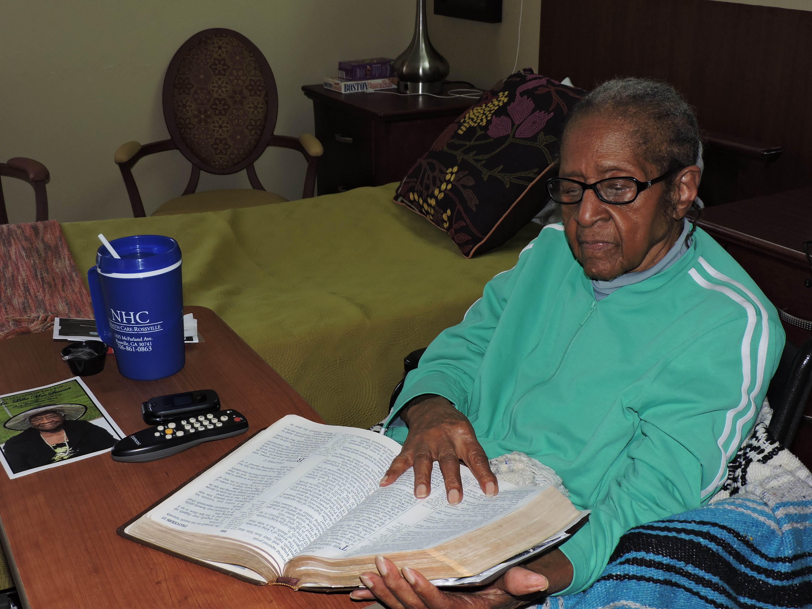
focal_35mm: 43
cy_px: 304
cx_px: 406
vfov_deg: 33.6
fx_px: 1009
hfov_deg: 43.9
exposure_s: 1/30
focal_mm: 7.7
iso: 200
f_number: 3.4
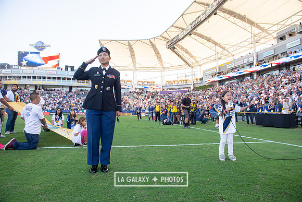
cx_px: 151
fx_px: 201
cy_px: 101
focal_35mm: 24
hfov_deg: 73.7
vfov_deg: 53.2
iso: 200
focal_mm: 24
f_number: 4.5
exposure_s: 1/320
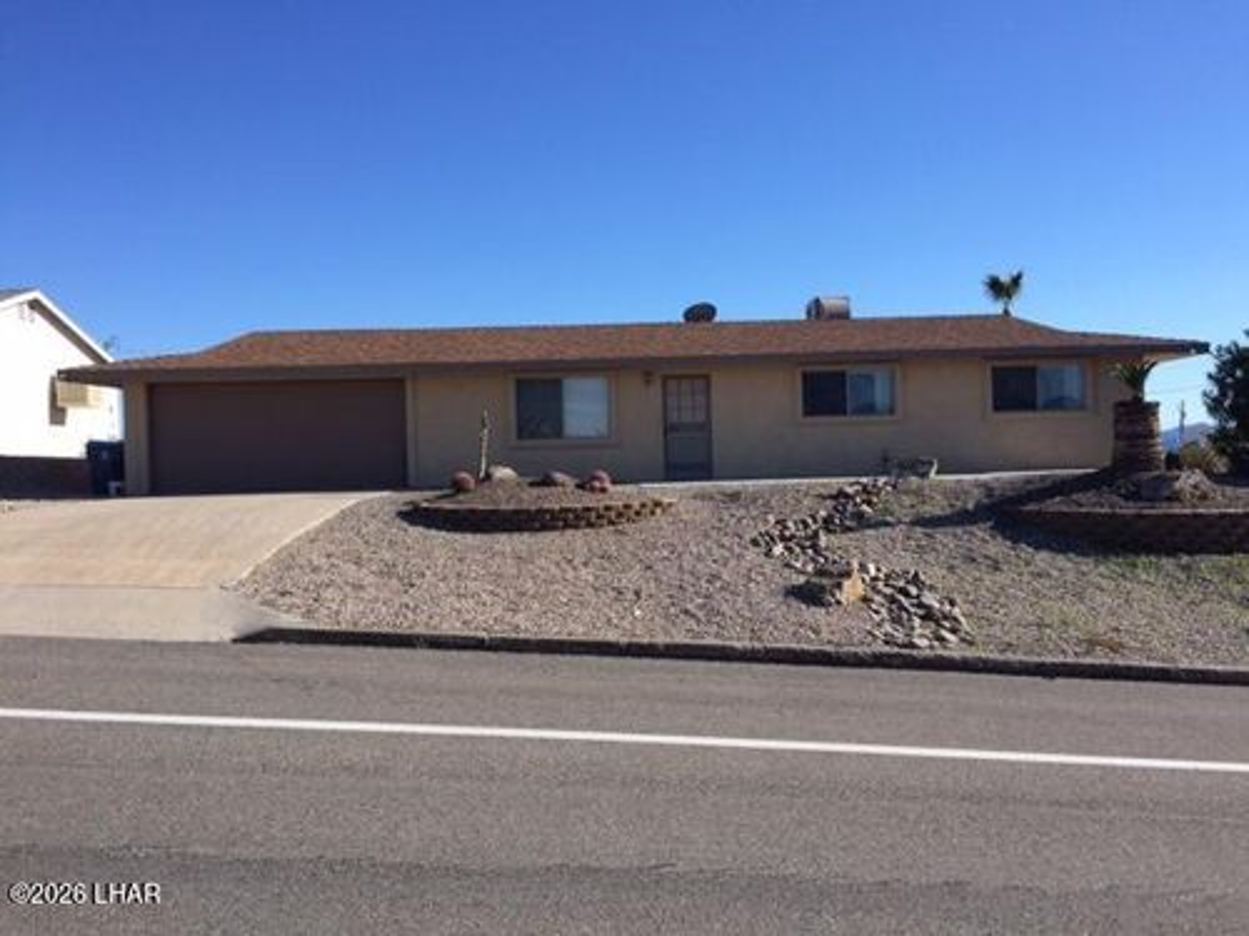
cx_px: 624
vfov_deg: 48.2
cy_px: 468
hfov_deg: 61.7
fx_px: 1046
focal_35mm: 29
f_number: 2.2
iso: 32
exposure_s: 1/1953
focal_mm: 4.15
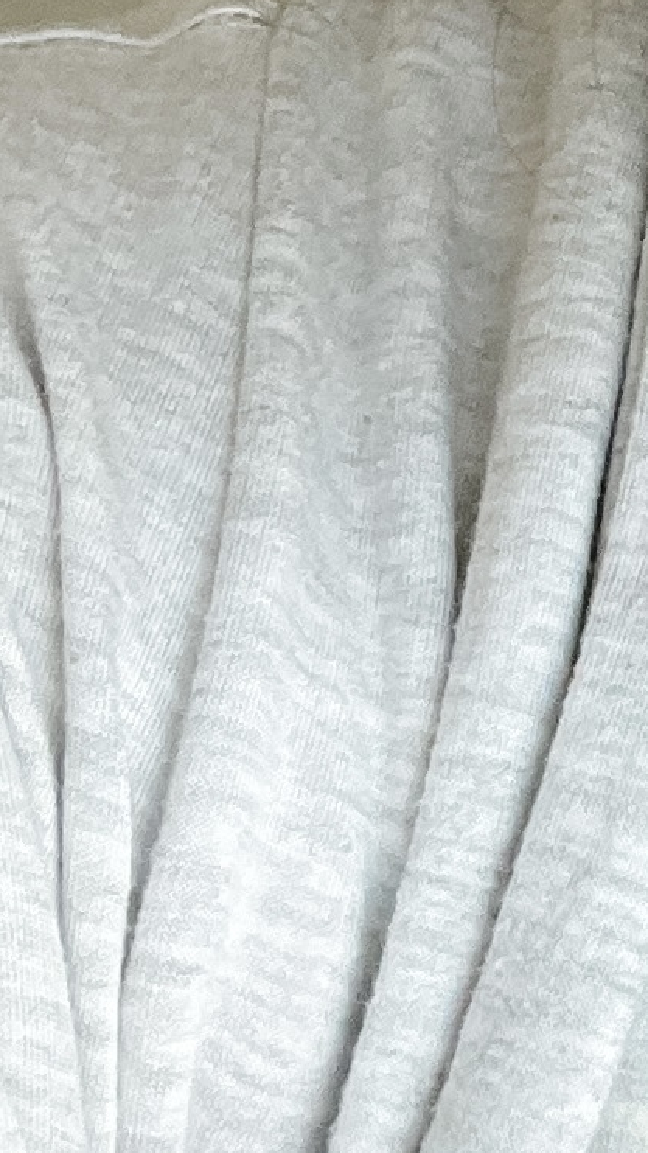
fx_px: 4157
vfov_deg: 14.4
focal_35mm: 136
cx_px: 1722
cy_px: -726
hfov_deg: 8.0
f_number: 2.2
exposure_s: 1/120
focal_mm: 2.71
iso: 80
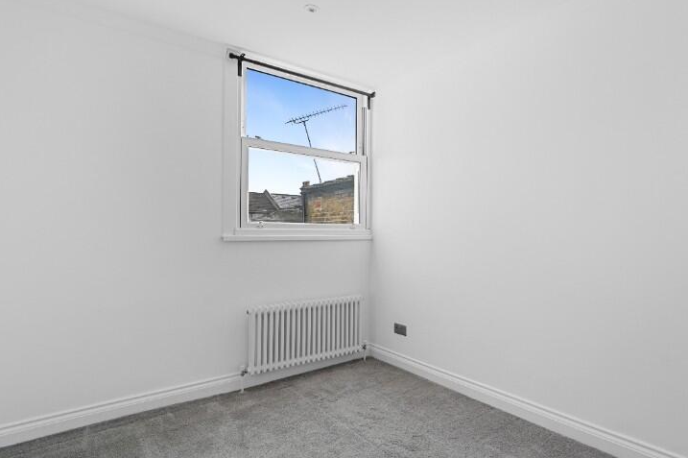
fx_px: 382
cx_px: 397
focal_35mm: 20
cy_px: 232
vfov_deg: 61.9
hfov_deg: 83.4
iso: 400
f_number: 8
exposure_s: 1/15
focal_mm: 14
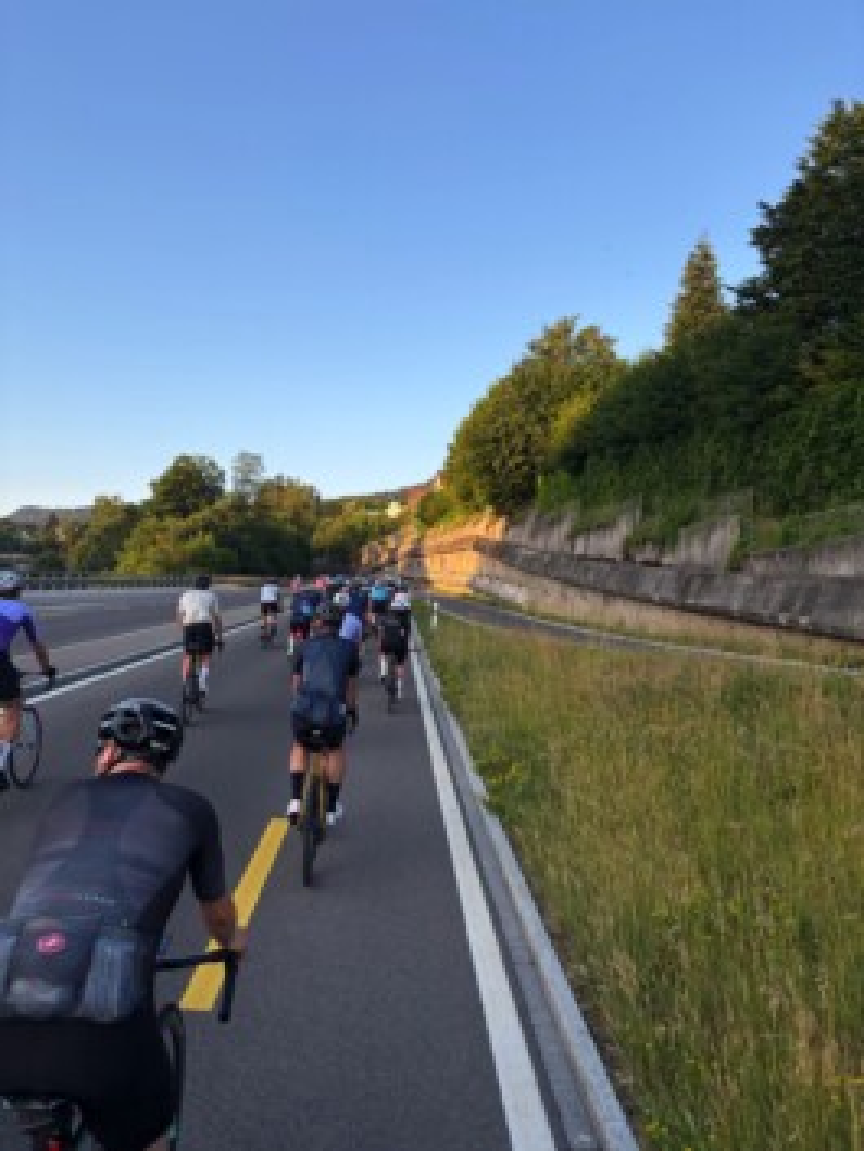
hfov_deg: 53.1
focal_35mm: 26
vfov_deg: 67.3
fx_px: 865
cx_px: 432
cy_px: 576
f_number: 1.6
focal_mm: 5.96
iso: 50
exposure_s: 1/764
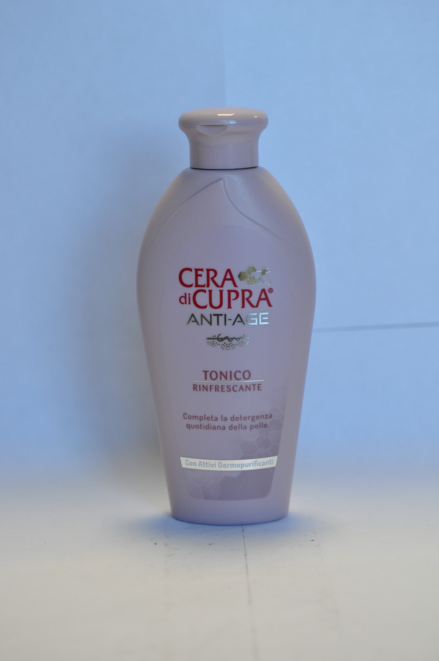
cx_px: 220
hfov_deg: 15.2
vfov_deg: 22.6
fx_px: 1650
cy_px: 330
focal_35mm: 90
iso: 800
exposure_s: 1/250
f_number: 4
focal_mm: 60
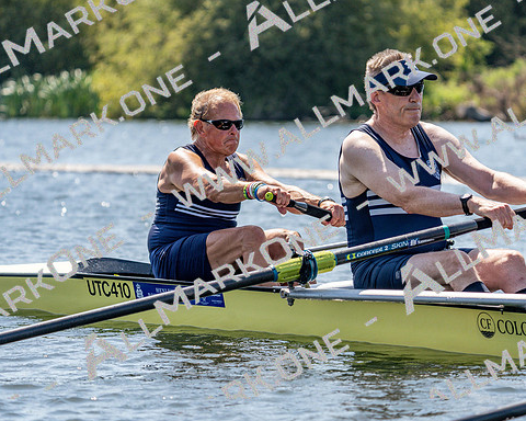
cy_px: 211
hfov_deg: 8.5
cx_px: 307
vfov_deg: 6.8
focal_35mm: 227
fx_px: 3534
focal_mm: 200
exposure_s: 1/2000
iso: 400
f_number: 5.6
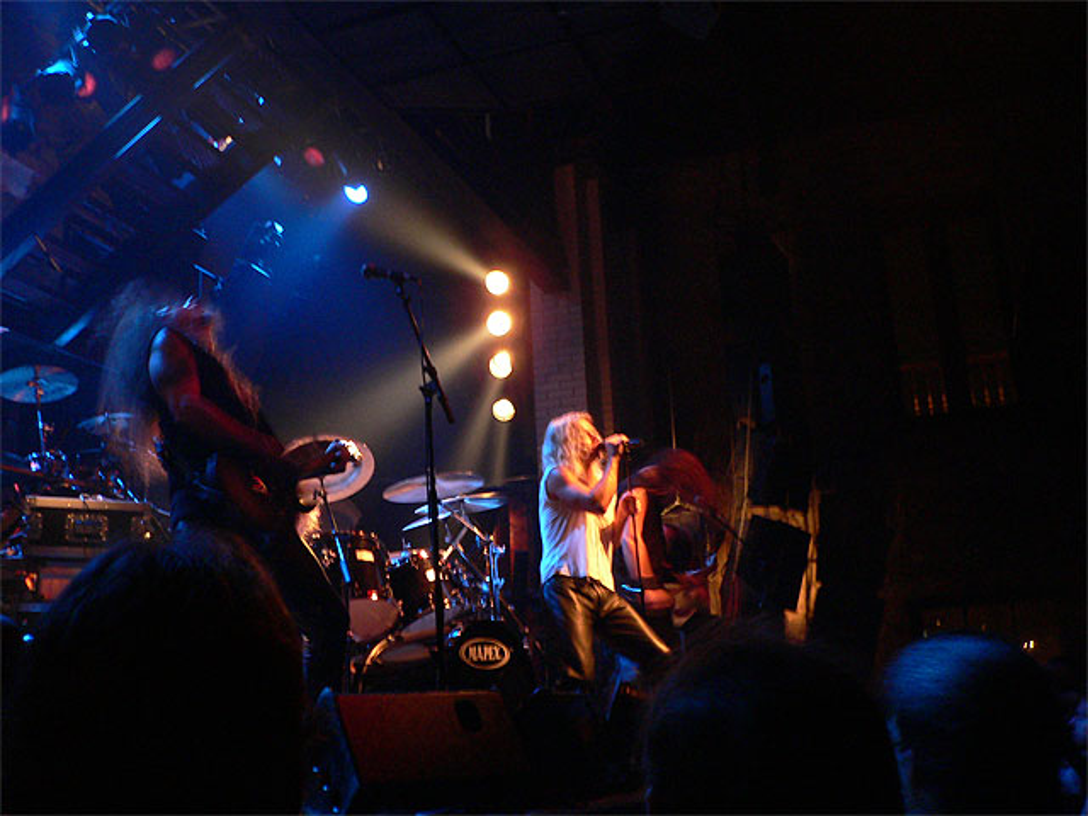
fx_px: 1131
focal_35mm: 36
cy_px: 408
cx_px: 544
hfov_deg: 51.4
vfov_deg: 39.7
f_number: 2.8
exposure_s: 1/5
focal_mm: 6
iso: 200
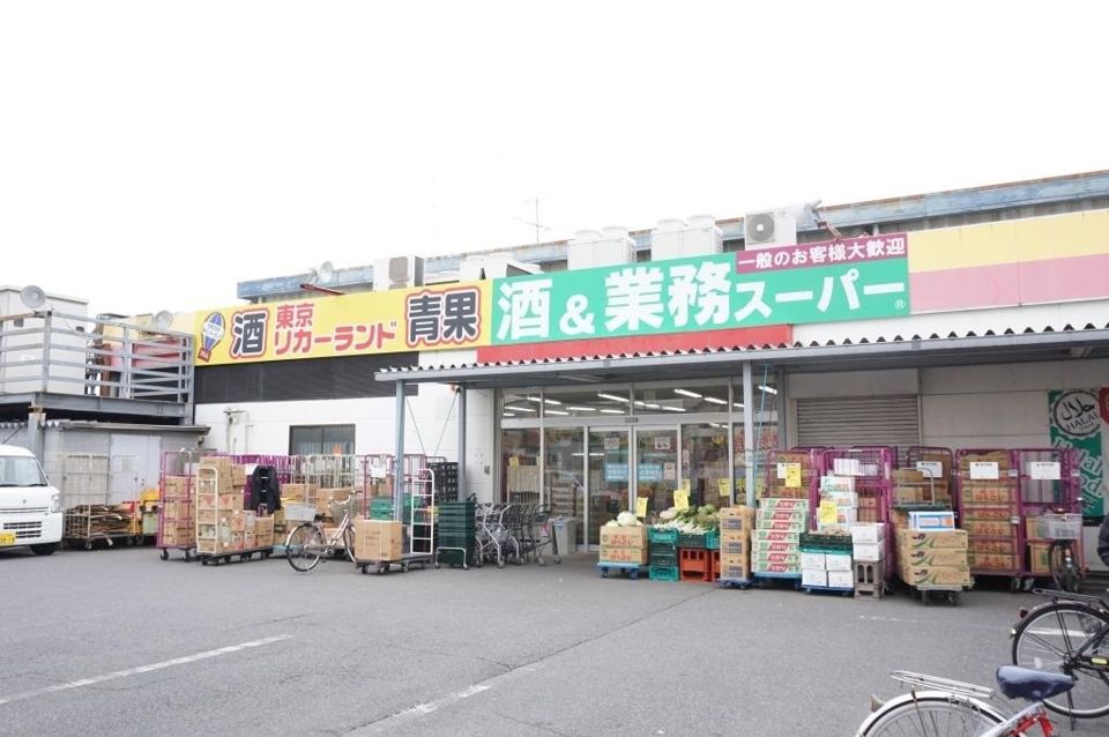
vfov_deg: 43.5
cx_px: 554
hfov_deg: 62.0
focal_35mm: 30
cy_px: 368
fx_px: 923
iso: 1000
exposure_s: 1/250
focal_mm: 20
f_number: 9
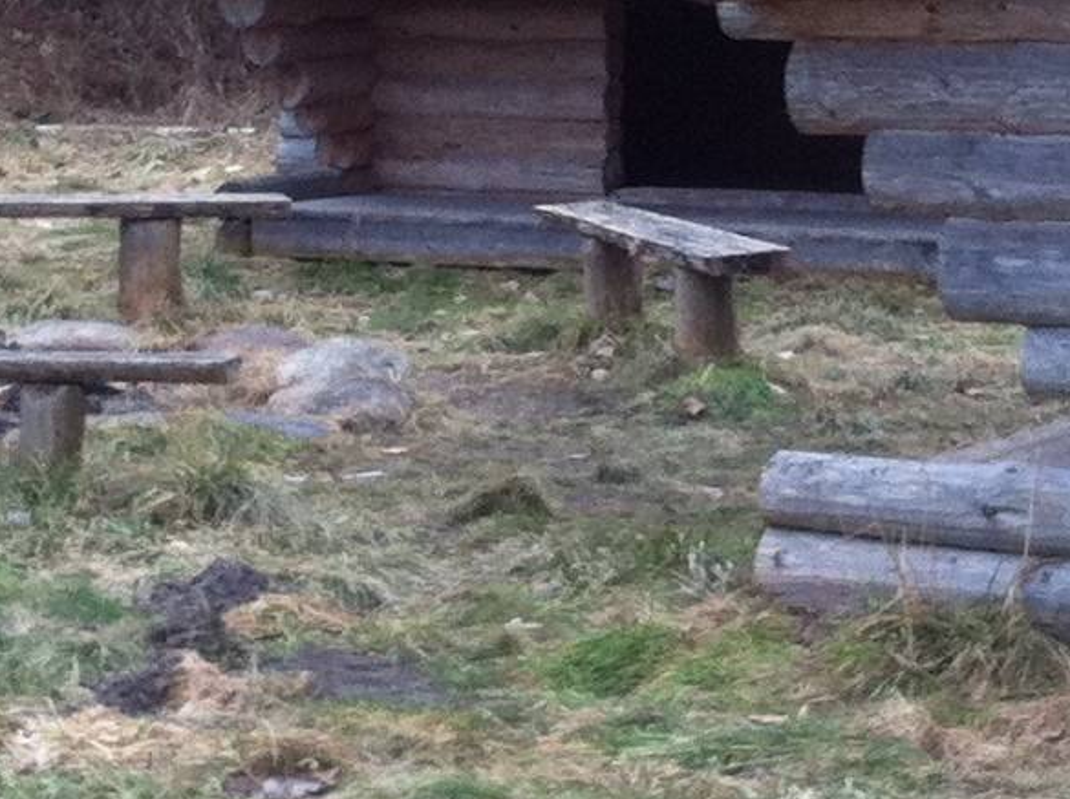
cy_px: 130
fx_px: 4784
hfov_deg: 12.8
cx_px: 576
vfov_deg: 9.5
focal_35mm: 155
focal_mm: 3.85
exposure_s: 1/24
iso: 100
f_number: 2.8
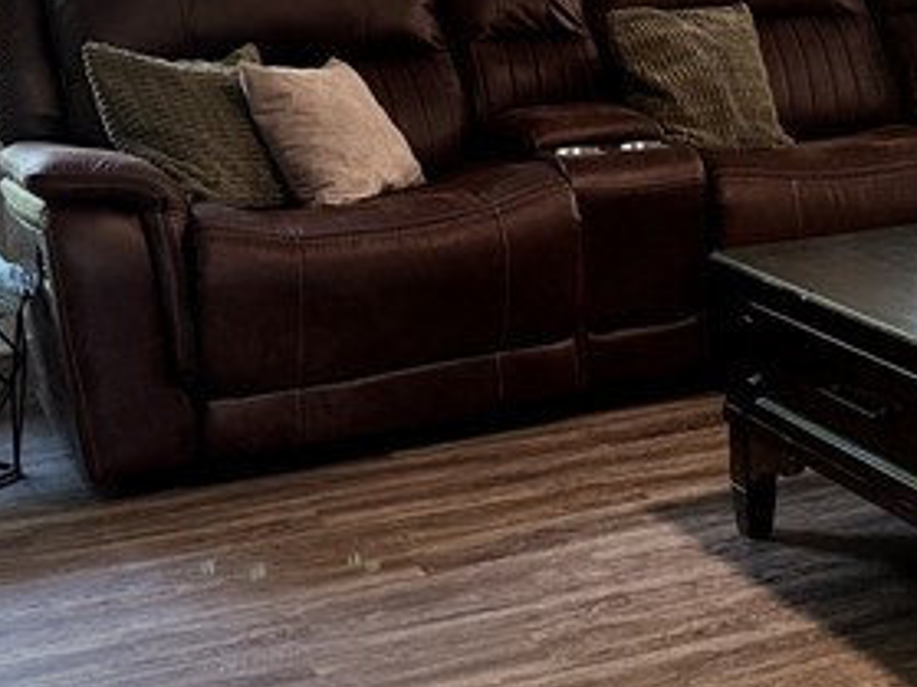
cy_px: 43
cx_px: 1121
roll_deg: +0.8
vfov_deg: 16.5
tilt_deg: -7.9
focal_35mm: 88
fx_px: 2330
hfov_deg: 20.7
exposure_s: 1/60
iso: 125
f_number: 1.78
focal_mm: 6.76
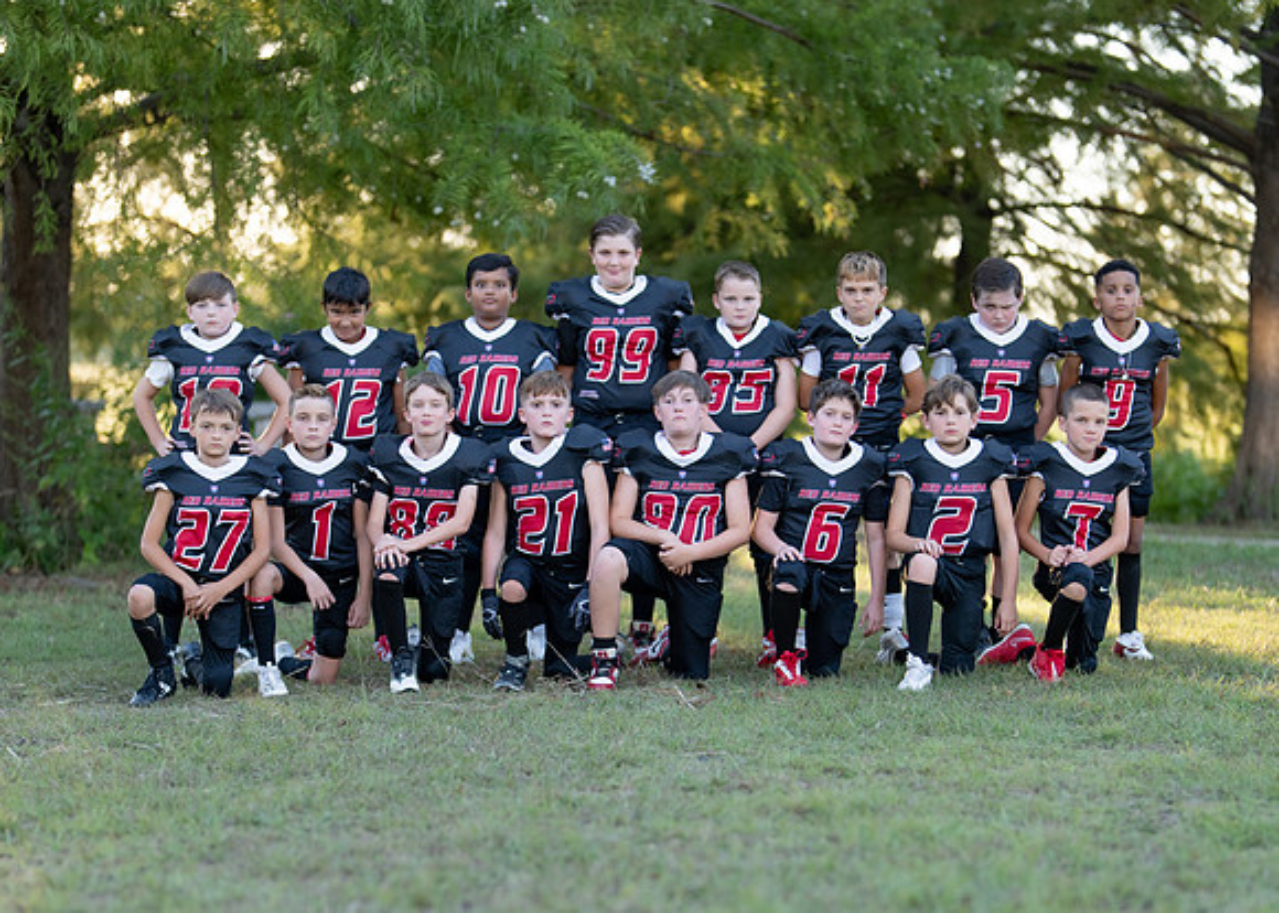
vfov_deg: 17.4
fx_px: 2977
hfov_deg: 24.2
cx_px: 678
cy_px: 627
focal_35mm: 82
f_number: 1.2
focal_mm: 50
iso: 200
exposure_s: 1/1250
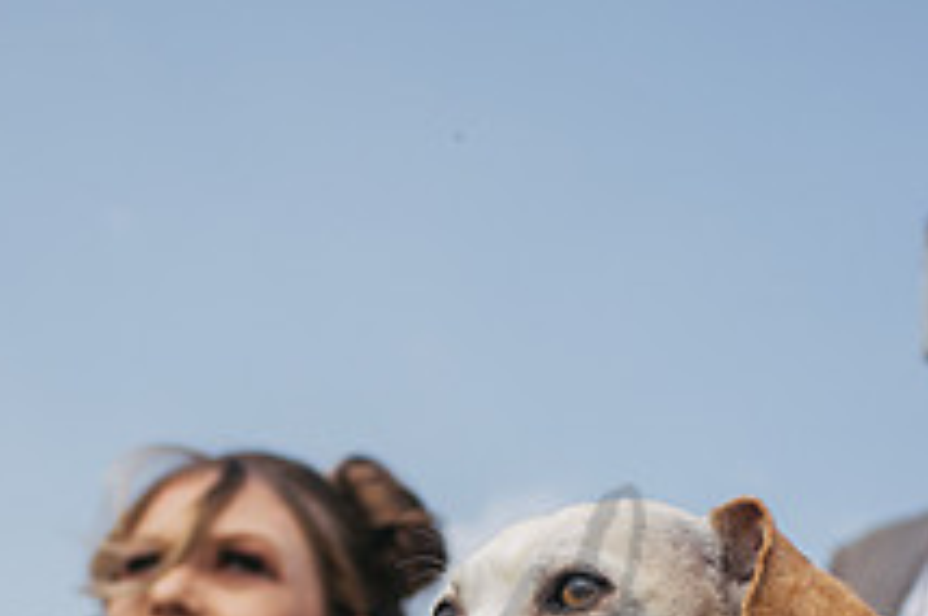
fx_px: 1956
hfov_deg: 26.7
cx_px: 399
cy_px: 672
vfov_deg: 17.3
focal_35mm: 76
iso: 400
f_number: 4.5
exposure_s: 1/2500
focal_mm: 28
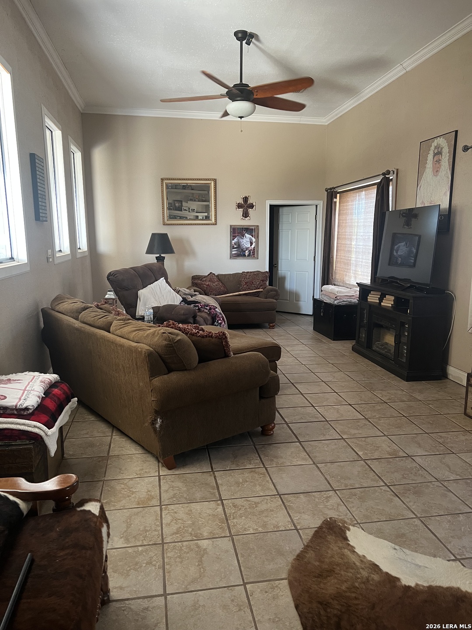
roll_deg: +0.7
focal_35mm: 26
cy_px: 315
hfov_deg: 53.1
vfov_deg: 67.3
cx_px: 236
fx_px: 473
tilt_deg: -9.6
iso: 250
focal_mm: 5.7
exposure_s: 1/60
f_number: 1.5
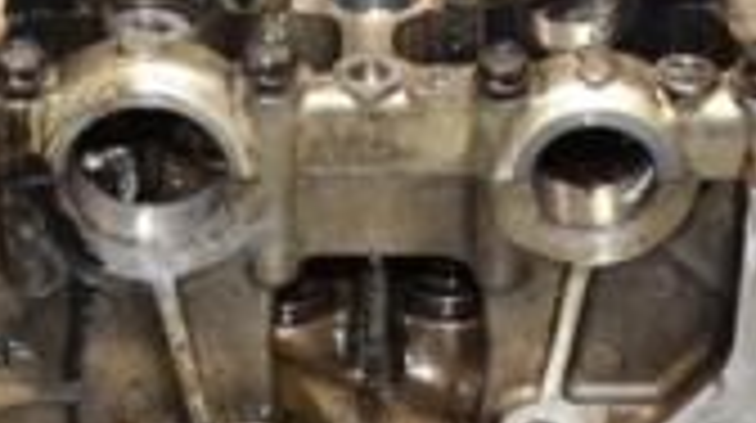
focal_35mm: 191
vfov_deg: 6.3
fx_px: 3824
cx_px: 315
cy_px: -63
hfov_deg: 11.3
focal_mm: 34
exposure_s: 1/200
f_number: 6.3
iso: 800
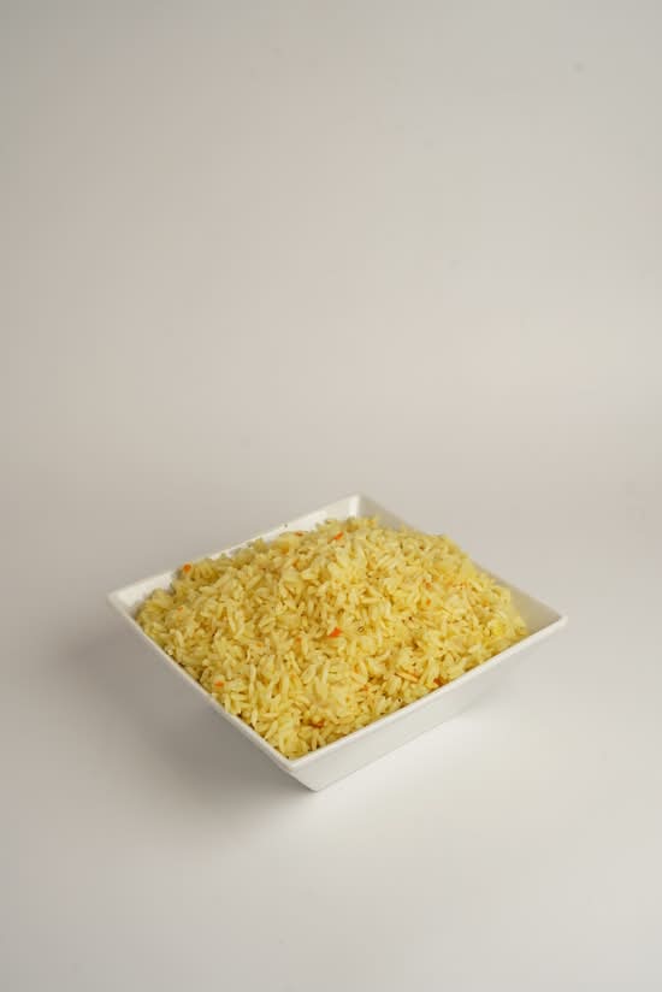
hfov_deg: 31.2
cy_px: 496
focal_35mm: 43
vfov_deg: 45.4
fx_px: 1185
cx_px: 331
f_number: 9
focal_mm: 43
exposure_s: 1/60
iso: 320
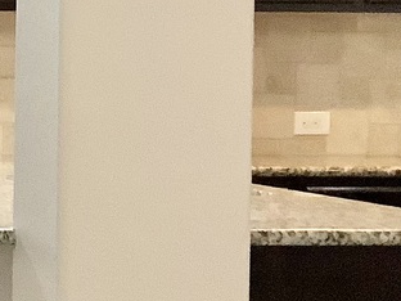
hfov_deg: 12.2
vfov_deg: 10.4
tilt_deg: -1.8
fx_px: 1657
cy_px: 117
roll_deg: -1.5
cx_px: -404
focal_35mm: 143
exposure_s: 1/40
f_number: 2.4
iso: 400
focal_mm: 3.3
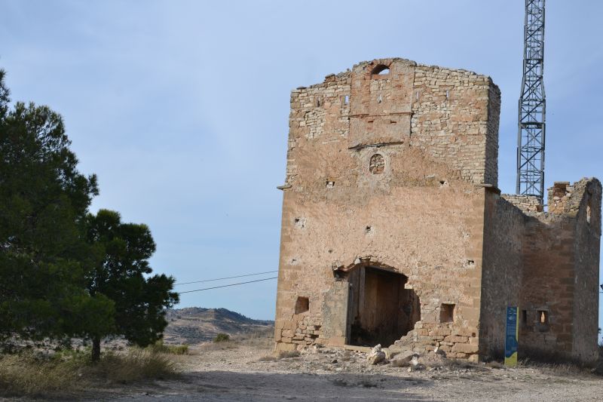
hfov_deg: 37.9
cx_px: 302
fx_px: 879
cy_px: 201
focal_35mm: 52
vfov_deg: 25.7
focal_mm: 35
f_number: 9
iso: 100
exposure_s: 1/250
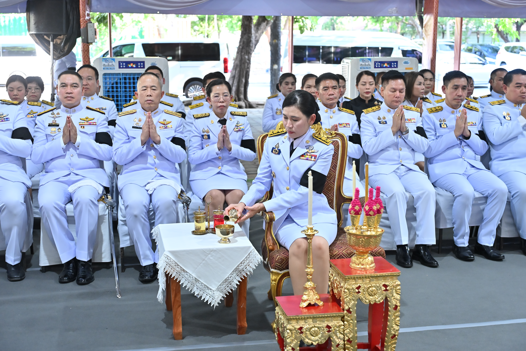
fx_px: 701
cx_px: 263
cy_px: 176
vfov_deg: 28.1
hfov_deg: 41.1
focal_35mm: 48
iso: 2000
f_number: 4
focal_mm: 48
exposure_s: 1/160
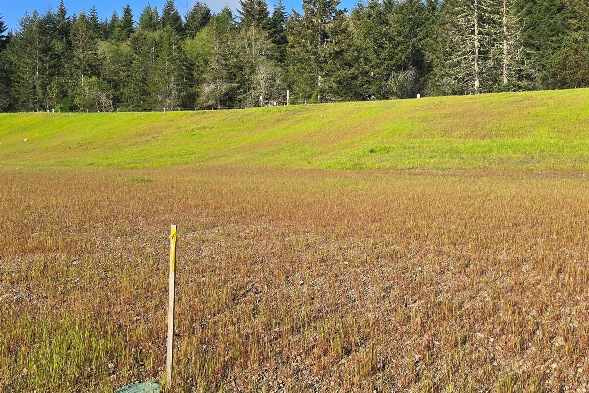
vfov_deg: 40.4
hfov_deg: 58.4
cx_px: 345
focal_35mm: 32
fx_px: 523
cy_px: 117
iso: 12
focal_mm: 6.3
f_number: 1.7
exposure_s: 1/588
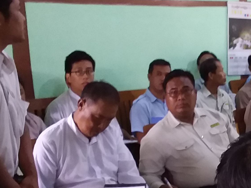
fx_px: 587
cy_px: 144
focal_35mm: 81
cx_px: 258
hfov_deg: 23.0
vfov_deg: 18.1
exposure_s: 1/20
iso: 200
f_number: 1.9
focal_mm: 2.91
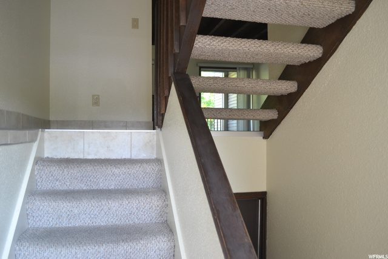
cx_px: 194
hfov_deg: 61.9
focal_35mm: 30
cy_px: 130
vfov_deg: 43.6
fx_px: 323
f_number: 4
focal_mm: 20
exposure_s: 1/60
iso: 400
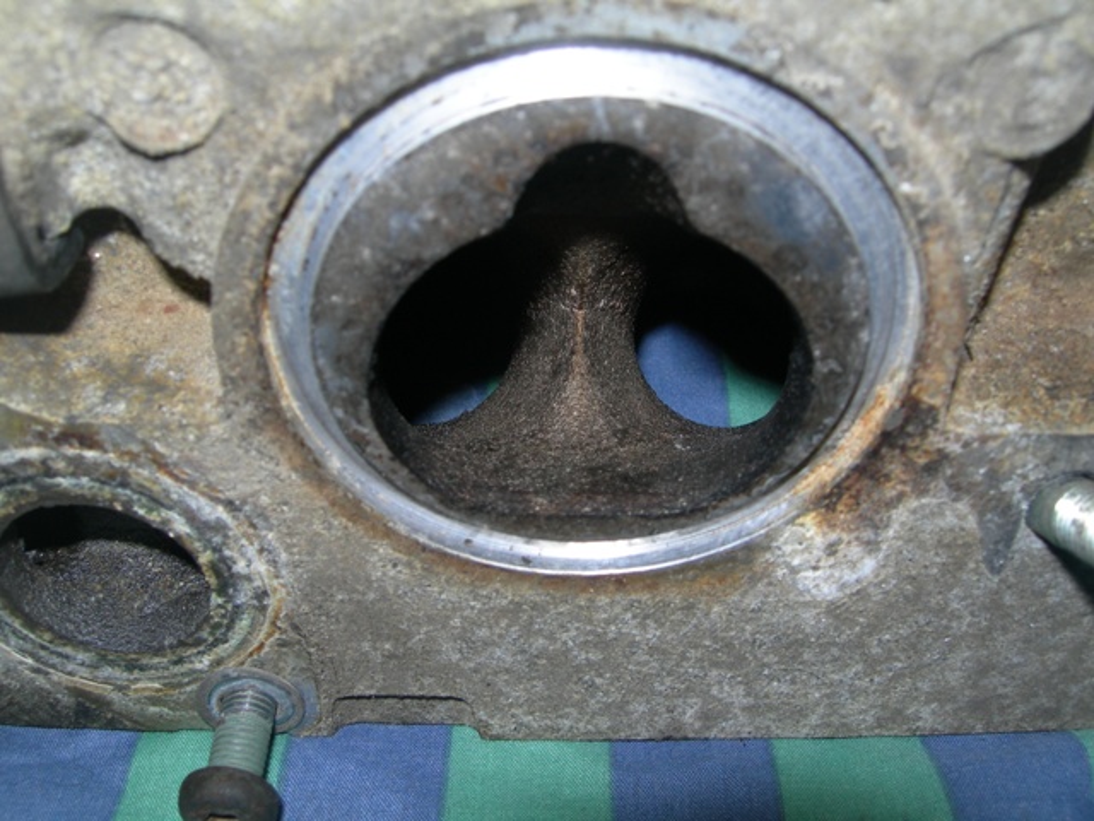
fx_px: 1201
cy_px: 410
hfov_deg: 49.0
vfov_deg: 37.7
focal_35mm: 38
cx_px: 547
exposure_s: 1/60.1
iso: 50
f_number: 4.8
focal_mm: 7.8
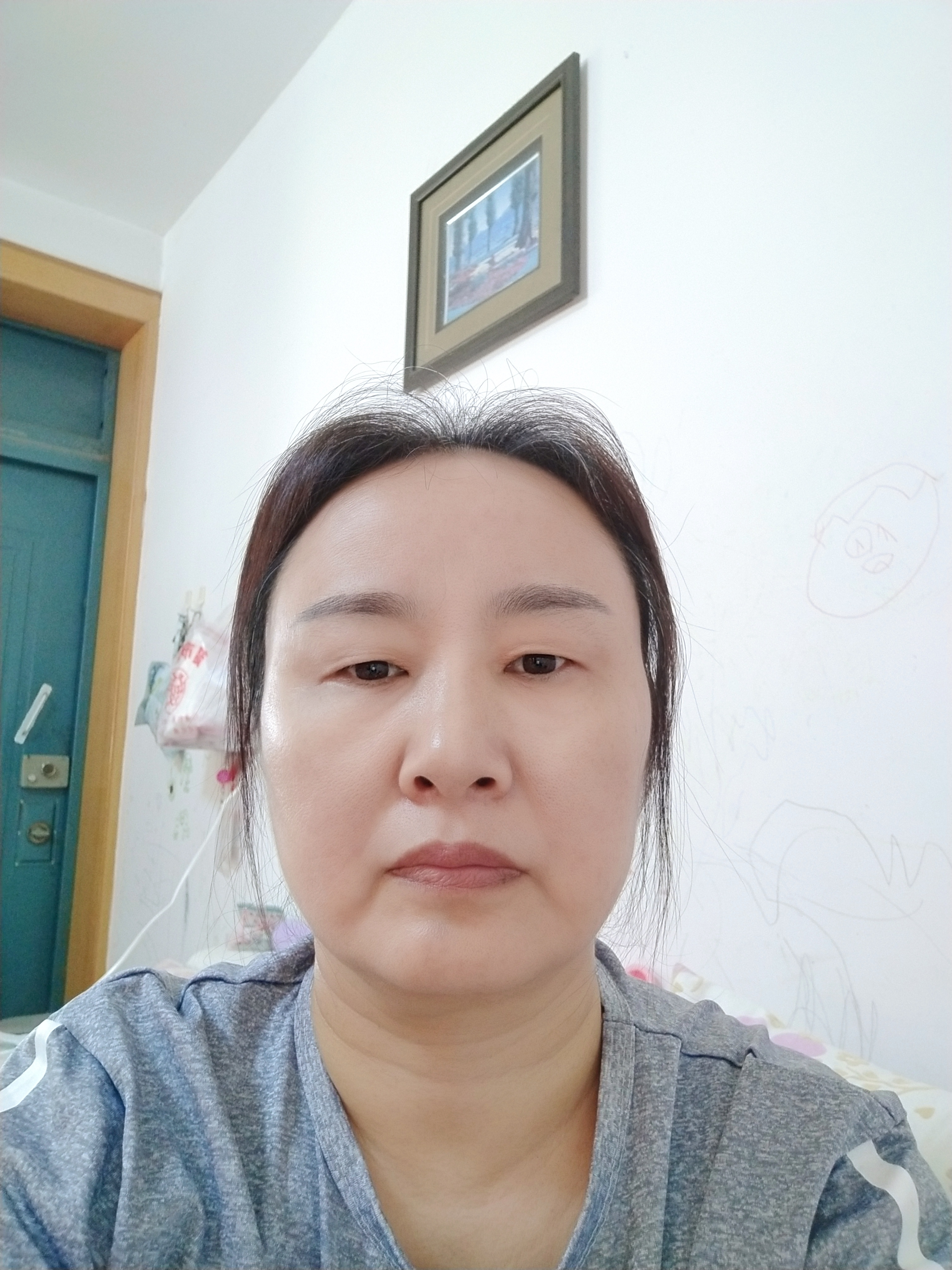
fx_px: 1063
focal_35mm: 29
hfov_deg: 48.2
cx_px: 476
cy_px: 635
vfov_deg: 61.7
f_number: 2
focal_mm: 3.87
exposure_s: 1/33.3
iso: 560
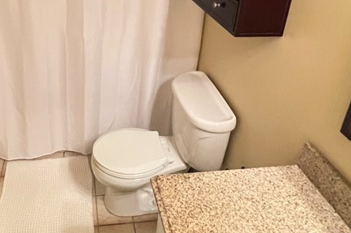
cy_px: 30
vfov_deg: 38.6
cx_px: 118
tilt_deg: -22.8
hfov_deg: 57.5
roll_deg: -1.2
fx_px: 312
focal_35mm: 32
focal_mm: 1.57
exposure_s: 1/60
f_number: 1.8
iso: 640
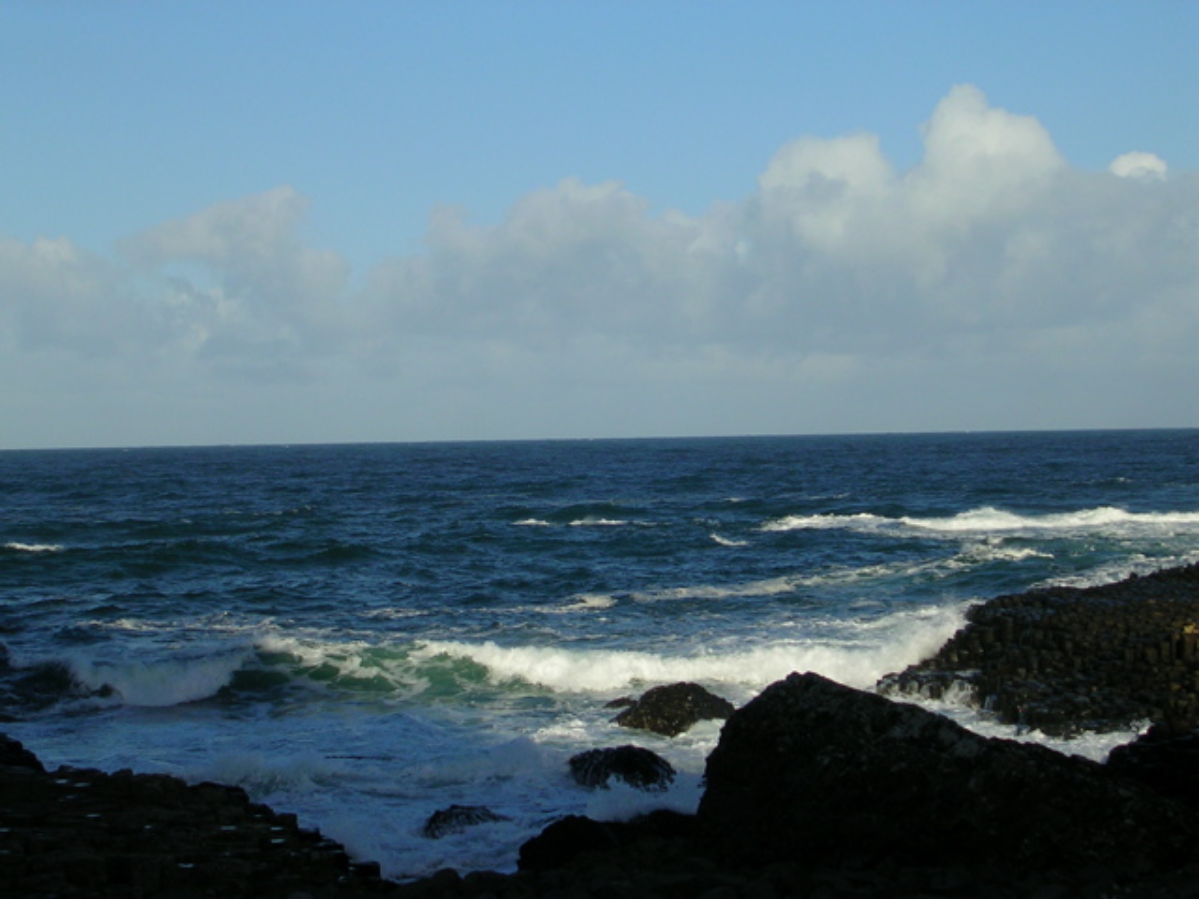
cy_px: 450
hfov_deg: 22.8
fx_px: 2979
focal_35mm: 86
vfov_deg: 17.2
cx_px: 600
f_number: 4.1
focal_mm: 13
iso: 50
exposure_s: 1/876
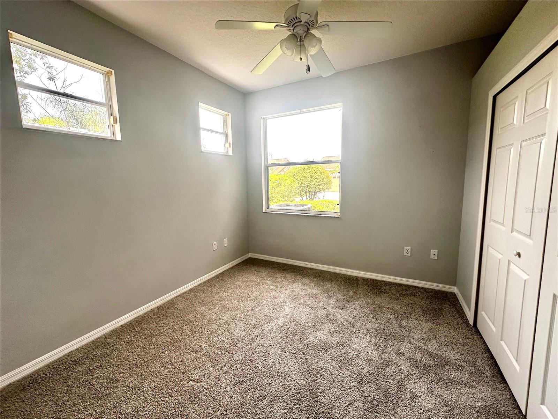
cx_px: 279
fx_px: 226
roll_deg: +0.7
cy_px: 210
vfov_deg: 85.7
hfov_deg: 102.1
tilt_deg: -7.3
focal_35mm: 14
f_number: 2.2
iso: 40
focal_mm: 2.22
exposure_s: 1/253
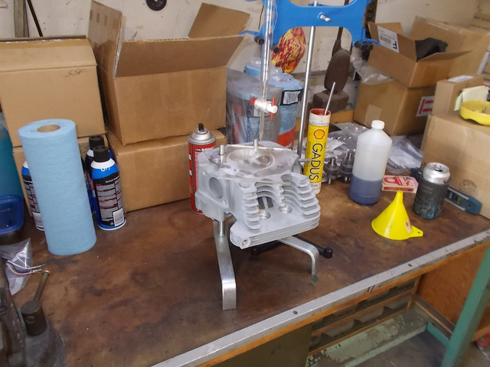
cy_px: 184
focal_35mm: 30
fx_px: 425
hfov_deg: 60.0
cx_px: 245
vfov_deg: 46.8
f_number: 3.4
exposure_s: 1/25
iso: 200
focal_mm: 5.3
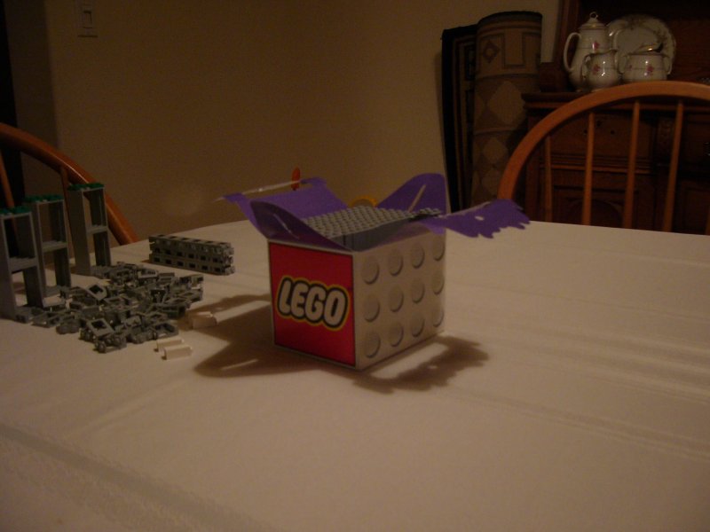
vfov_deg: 40.7
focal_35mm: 35
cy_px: 266
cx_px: 355
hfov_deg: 52.6
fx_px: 718
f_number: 2.8
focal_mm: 5.8
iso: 200
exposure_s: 1/8
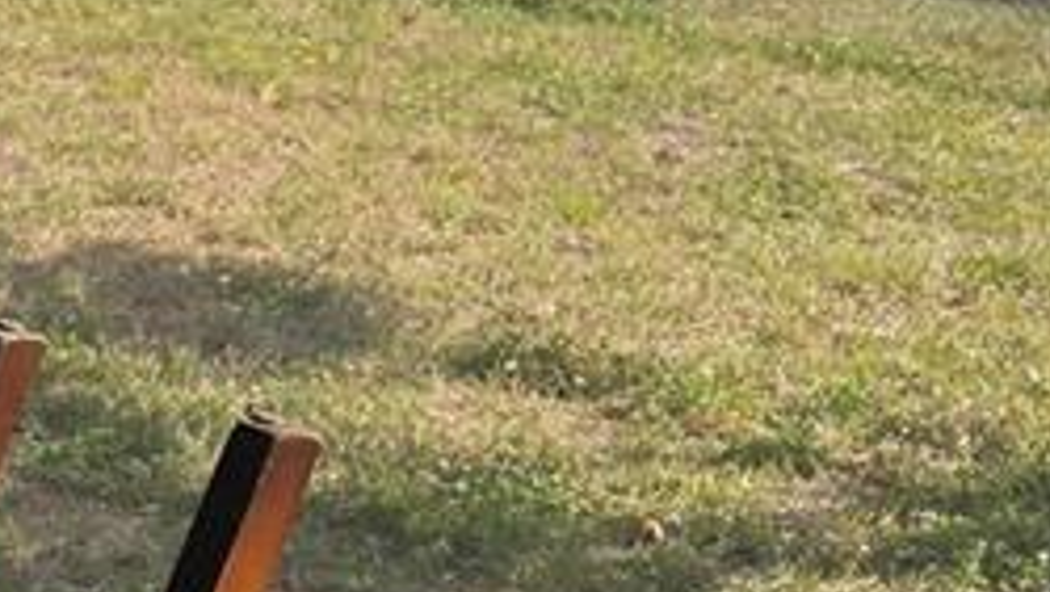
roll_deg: -0.8
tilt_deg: -12.1
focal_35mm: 87
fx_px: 2424
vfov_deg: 13.8
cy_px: 42
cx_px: 13
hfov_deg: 23.5
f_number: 1.6
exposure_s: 1/1000
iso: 50
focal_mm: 5.1
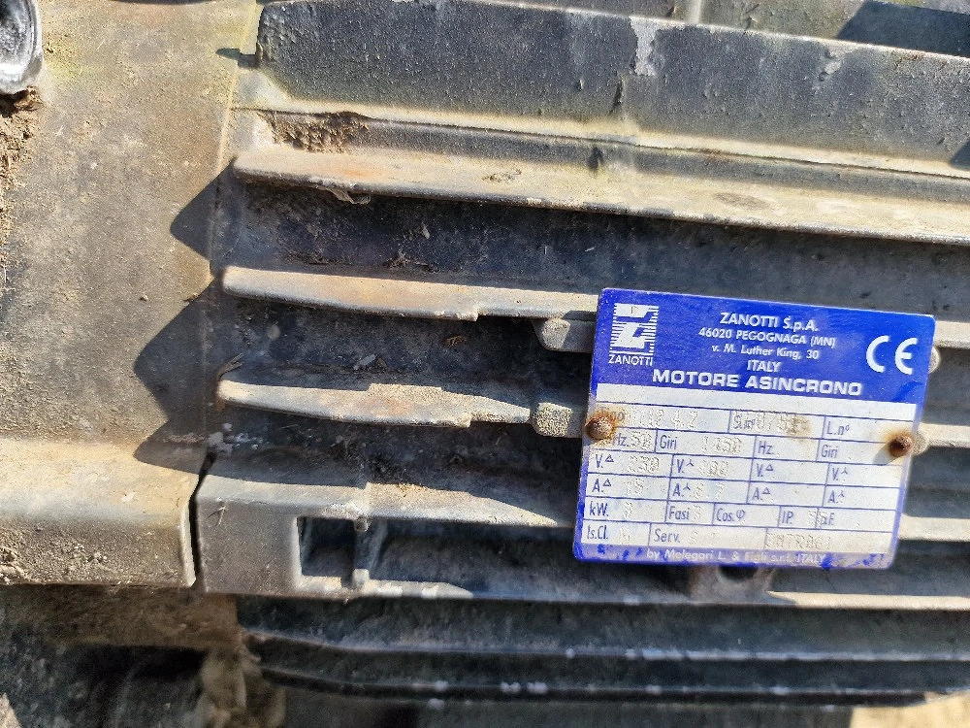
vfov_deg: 58.9
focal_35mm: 23
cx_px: 485
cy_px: 364
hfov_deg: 73.9
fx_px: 644
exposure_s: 1/417
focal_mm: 6.4
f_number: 1.8
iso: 50
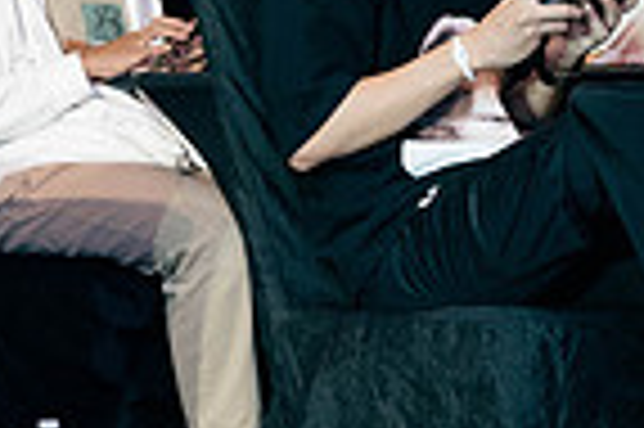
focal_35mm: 426
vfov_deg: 3.2
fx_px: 7612
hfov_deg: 4.8
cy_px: -61
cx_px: 342
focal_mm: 105
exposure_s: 1/125
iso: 3200
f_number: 5.6
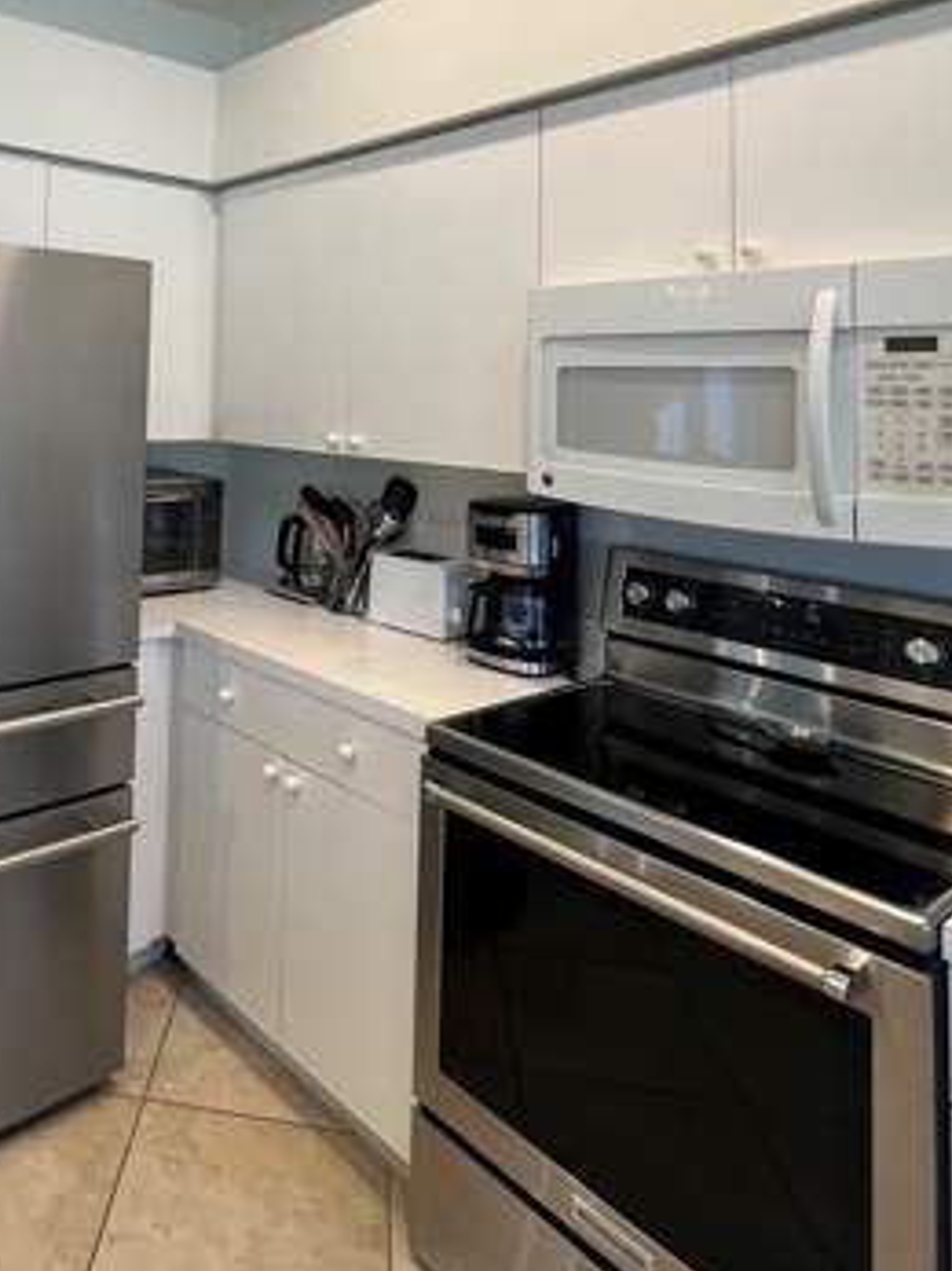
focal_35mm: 24
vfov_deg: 67.8
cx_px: 205
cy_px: 344
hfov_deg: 53.4
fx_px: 881
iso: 40
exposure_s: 1/40
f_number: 1.8
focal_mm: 1.57
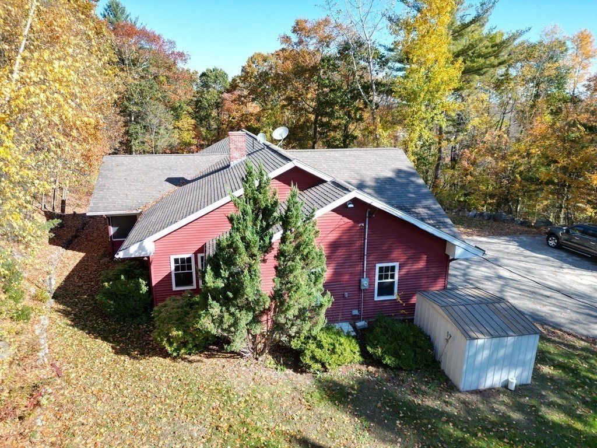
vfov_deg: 56.8
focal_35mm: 24
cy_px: 224
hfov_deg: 71.6
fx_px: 414
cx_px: 298
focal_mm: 6.72
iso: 120
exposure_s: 1/1250
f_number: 1.7
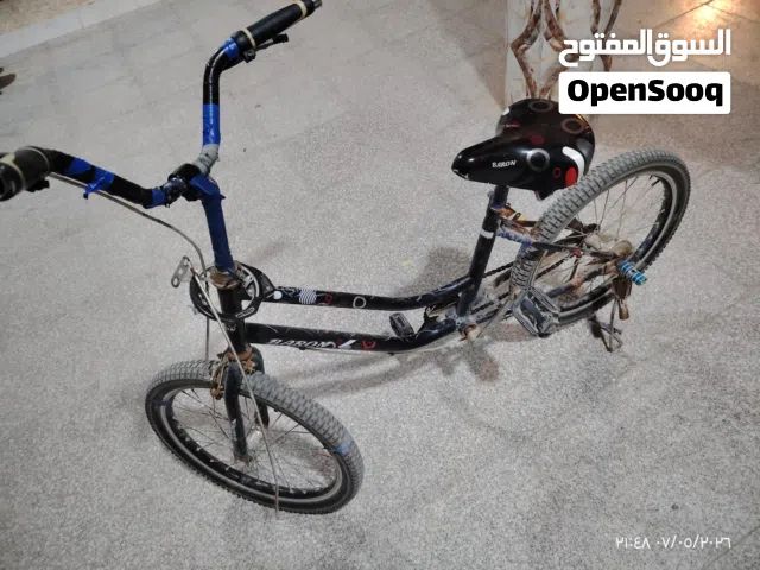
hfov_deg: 71.6
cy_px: 285
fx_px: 527
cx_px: 380
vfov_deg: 56.8
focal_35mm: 24
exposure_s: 1/100
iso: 4763
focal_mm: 5.25
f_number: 1.75
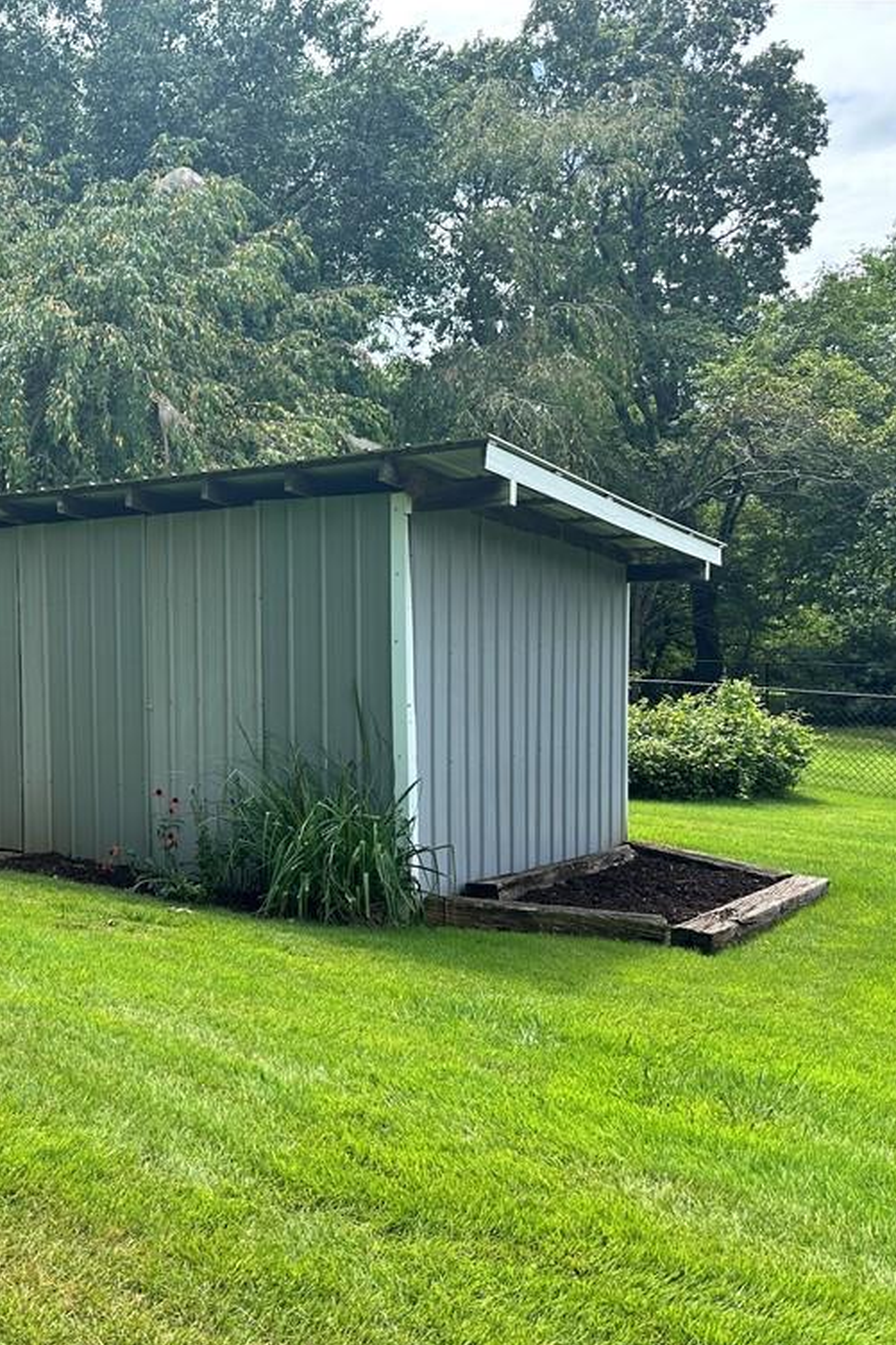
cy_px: 683
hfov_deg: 36.0
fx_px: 1270
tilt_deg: -0.8
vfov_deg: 55.8
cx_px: 55
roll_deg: +0.6
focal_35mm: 34
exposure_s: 1/1304
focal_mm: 6.86
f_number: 1.78
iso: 80
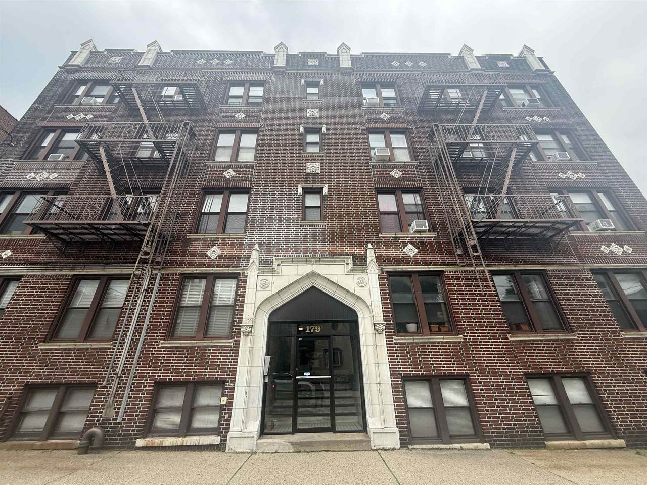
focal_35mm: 14
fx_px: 262
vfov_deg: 85.7
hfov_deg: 102.1
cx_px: 324
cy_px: 242
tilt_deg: +27.5
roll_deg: +1.0
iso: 50
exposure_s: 1/212
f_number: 2.2
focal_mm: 2.22
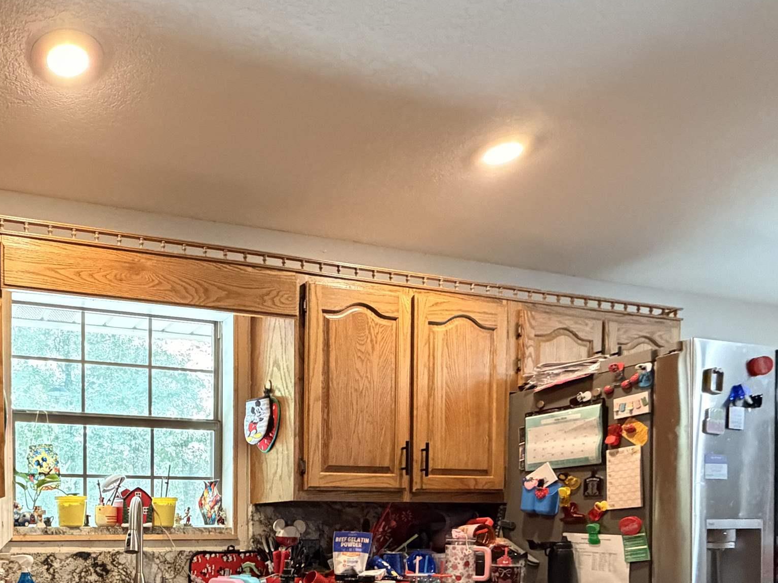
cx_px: 98
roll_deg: +1.3
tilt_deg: -1.3
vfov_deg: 44.1
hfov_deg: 56.1
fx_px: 629
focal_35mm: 28
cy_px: 553
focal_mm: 2.22
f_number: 2.2
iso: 800
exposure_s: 1/60
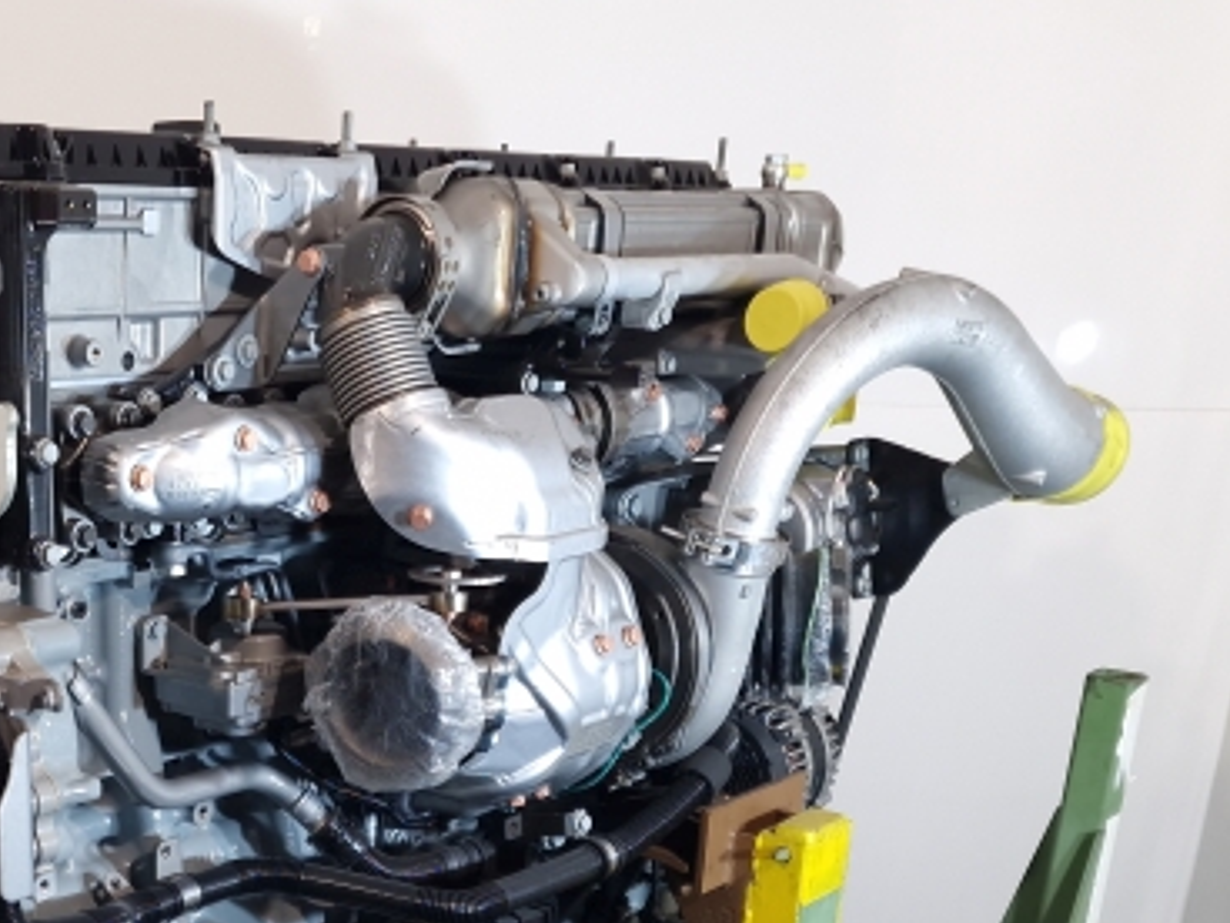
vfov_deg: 27.7
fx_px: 1777
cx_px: 234
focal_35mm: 50
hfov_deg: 36.8
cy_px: 886
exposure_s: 1/50
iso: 64
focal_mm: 6.4
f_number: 1.8
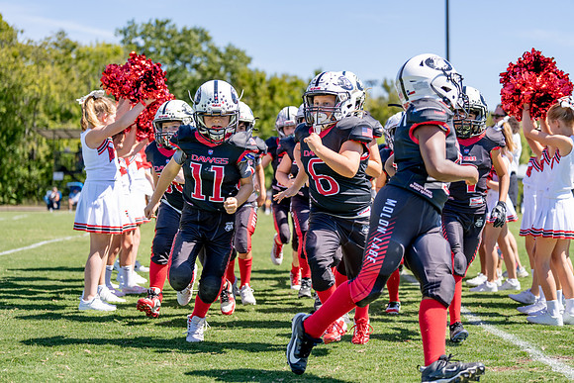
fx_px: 1122
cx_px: 287
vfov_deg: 19.4
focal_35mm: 70
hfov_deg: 28.7
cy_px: 192
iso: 100
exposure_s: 1/1250
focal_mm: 70
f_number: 2.8
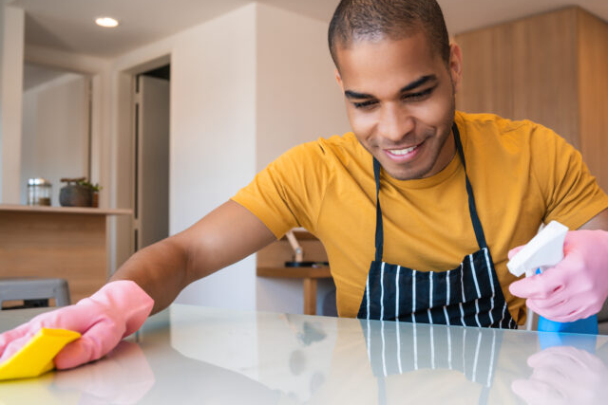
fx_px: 709
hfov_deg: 46.2
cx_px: 350
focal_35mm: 42
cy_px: 223
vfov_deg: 31.9
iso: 250
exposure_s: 1/100
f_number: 5
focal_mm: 35
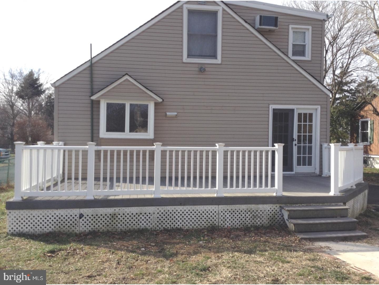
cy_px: 142
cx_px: 190
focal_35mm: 33
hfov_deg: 55.4
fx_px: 361
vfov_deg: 42.9
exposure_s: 1/852
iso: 25
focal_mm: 3.3
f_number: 2.4
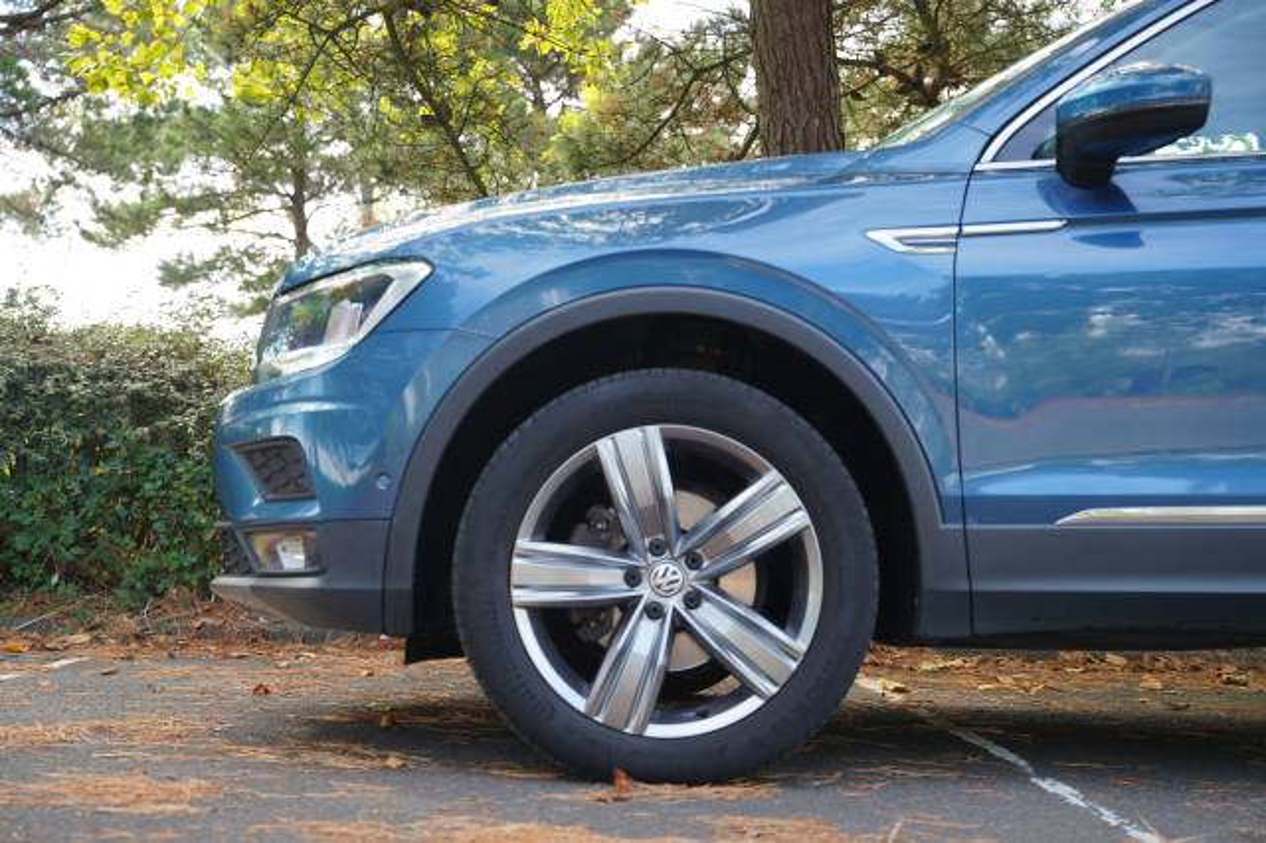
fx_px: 1701
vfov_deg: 27.8
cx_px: 633
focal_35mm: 48
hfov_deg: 40.8
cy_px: 422
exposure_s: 1/60
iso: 200
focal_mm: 48.4
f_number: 4
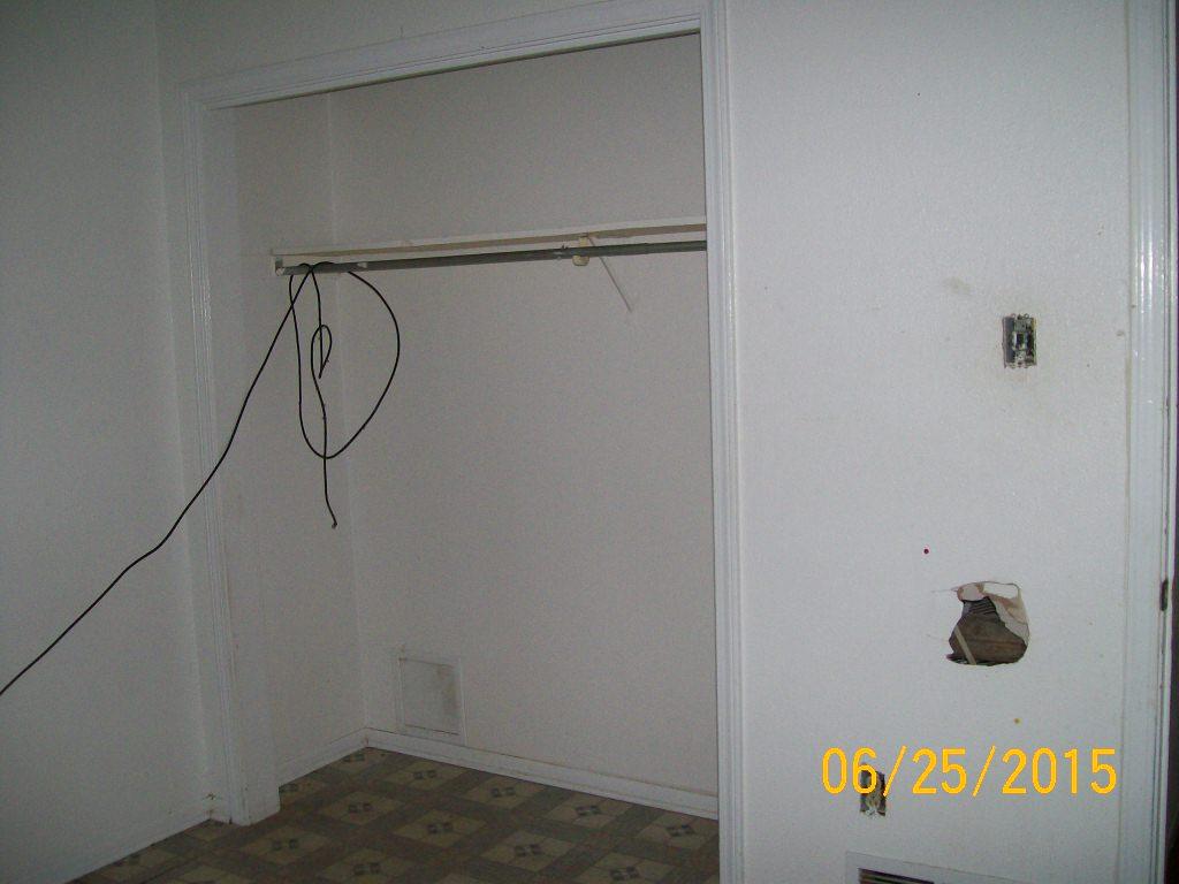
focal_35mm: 36
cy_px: 442
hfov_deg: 51.4
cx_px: 590
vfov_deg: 39.7
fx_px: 1226
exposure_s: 1/64
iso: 140
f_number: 2.7
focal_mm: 6
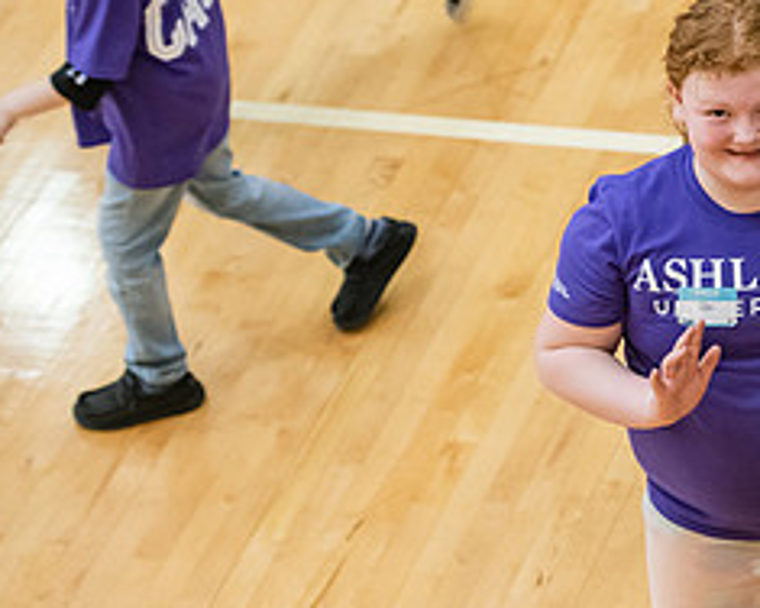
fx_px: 4948
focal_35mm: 220
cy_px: 179
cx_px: 925
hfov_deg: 8.7
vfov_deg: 7.0
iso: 3200
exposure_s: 1/200
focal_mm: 95
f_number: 3.5
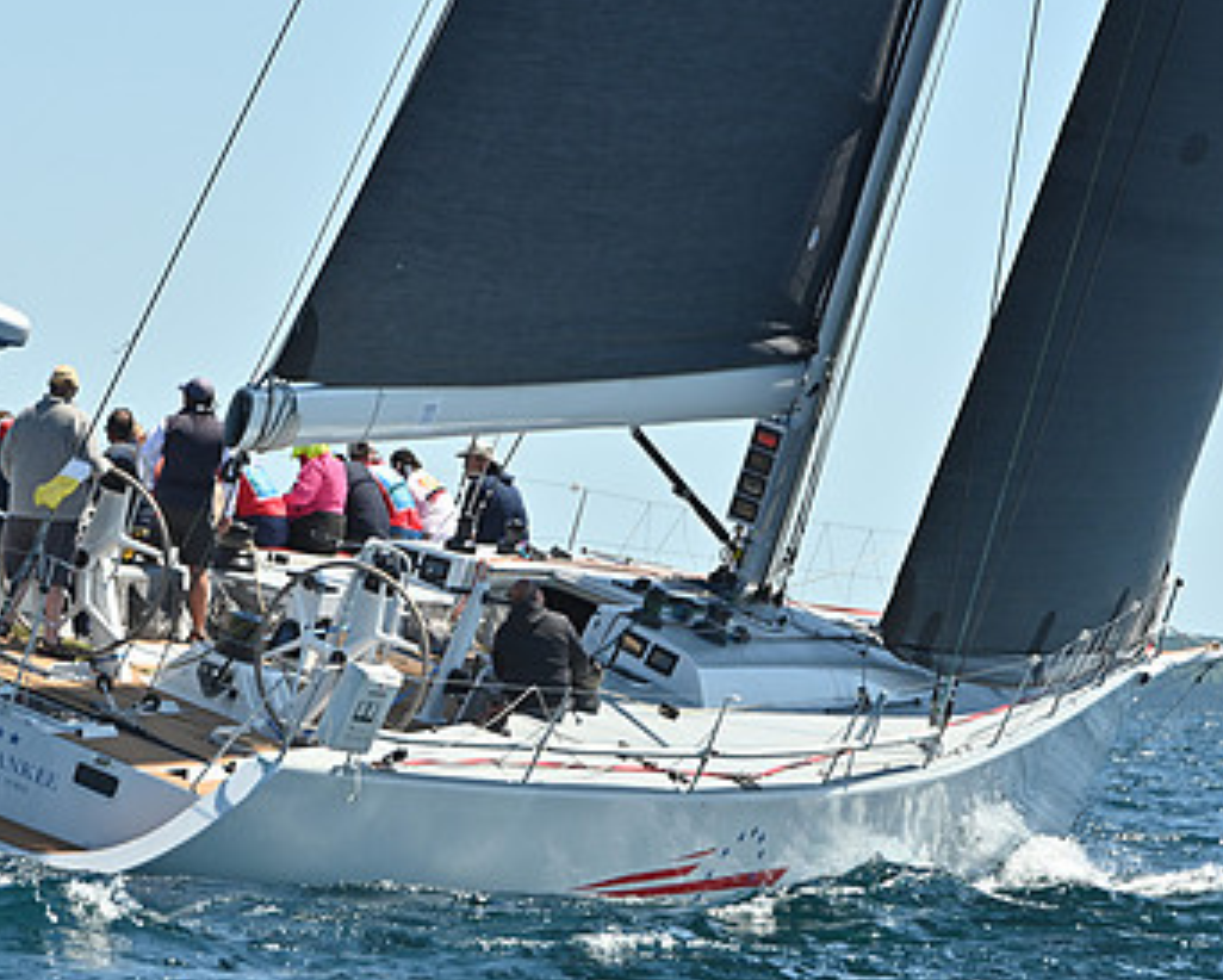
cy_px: 646
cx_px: 540
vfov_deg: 4.9
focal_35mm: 318
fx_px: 11517
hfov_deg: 6.1
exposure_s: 1/1000
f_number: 8
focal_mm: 200
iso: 320
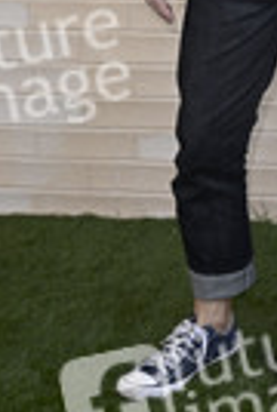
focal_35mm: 128
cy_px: -71
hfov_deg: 10.6
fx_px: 1470
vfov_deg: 15.4
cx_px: 308
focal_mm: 43
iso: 640
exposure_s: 1/250
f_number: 6.3
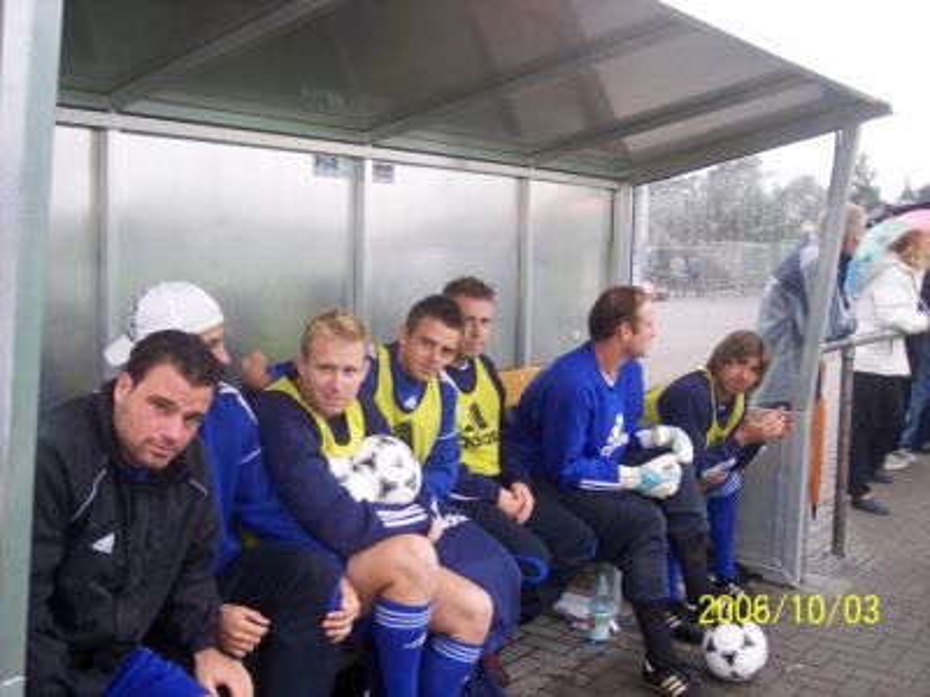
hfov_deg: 47.9
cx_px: 465
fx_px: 1048
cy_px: 348
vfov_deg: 36.8
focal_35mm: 39
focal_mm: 8
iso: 100
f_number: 2.8
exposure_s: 1/60
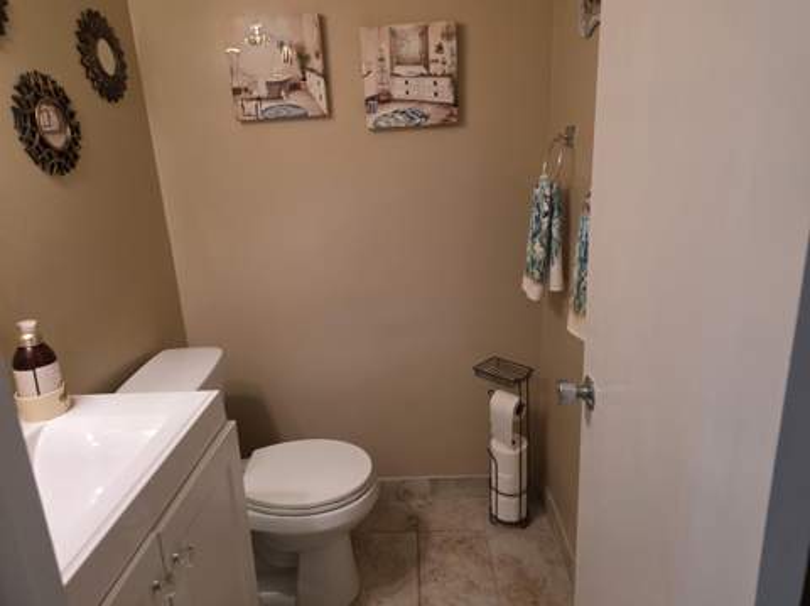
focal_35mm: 23
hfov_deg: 74.0
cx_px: 405
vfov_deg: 58.8
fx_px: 538
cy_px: 303
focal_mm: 6.25
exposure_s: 1/120
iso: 320
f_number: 1.7
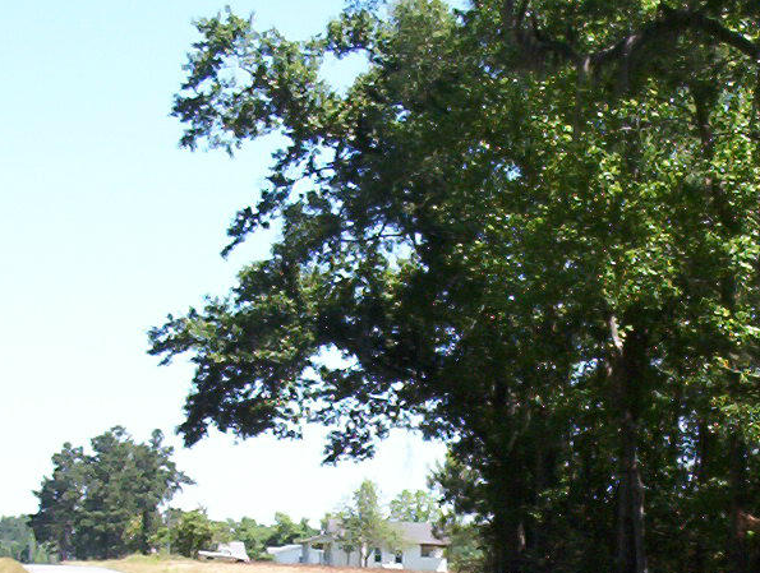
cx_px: 505
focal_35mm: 107
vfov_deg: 13.5
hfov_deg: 18.3
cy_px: 673
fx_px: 2354
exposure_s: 1/288
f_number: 4.5
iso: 100
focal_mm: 6
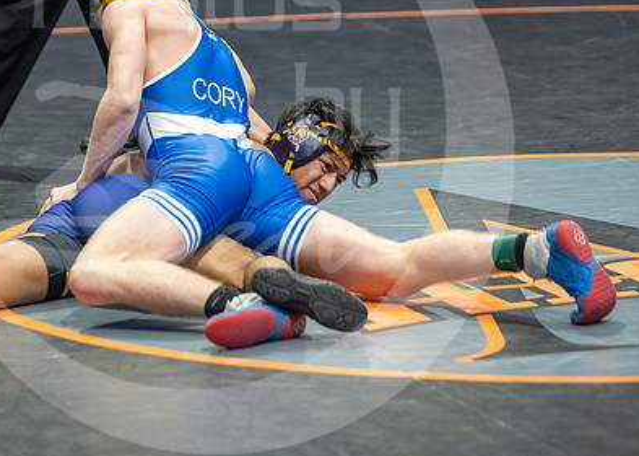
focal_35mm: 295
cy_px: 65
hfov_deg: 6.8
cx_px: 242
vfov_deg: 4.9
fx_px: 5349
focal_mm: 150
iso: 3200
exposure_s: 1/1000
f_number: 2.8
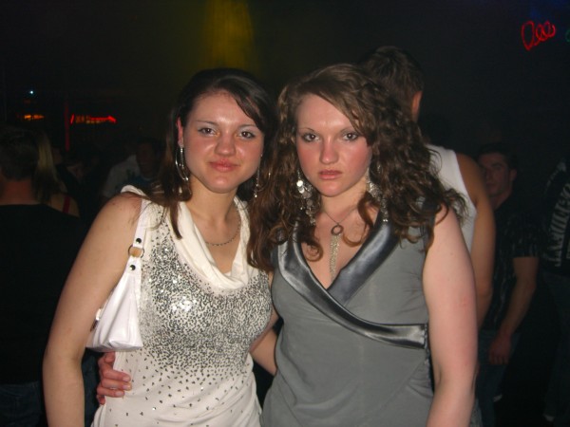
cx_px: 285
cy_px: 214
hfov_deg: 49.0
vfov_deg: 37.7
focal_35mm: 38
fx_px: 626
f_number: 2.8
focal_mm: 7.9
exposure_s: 1/60
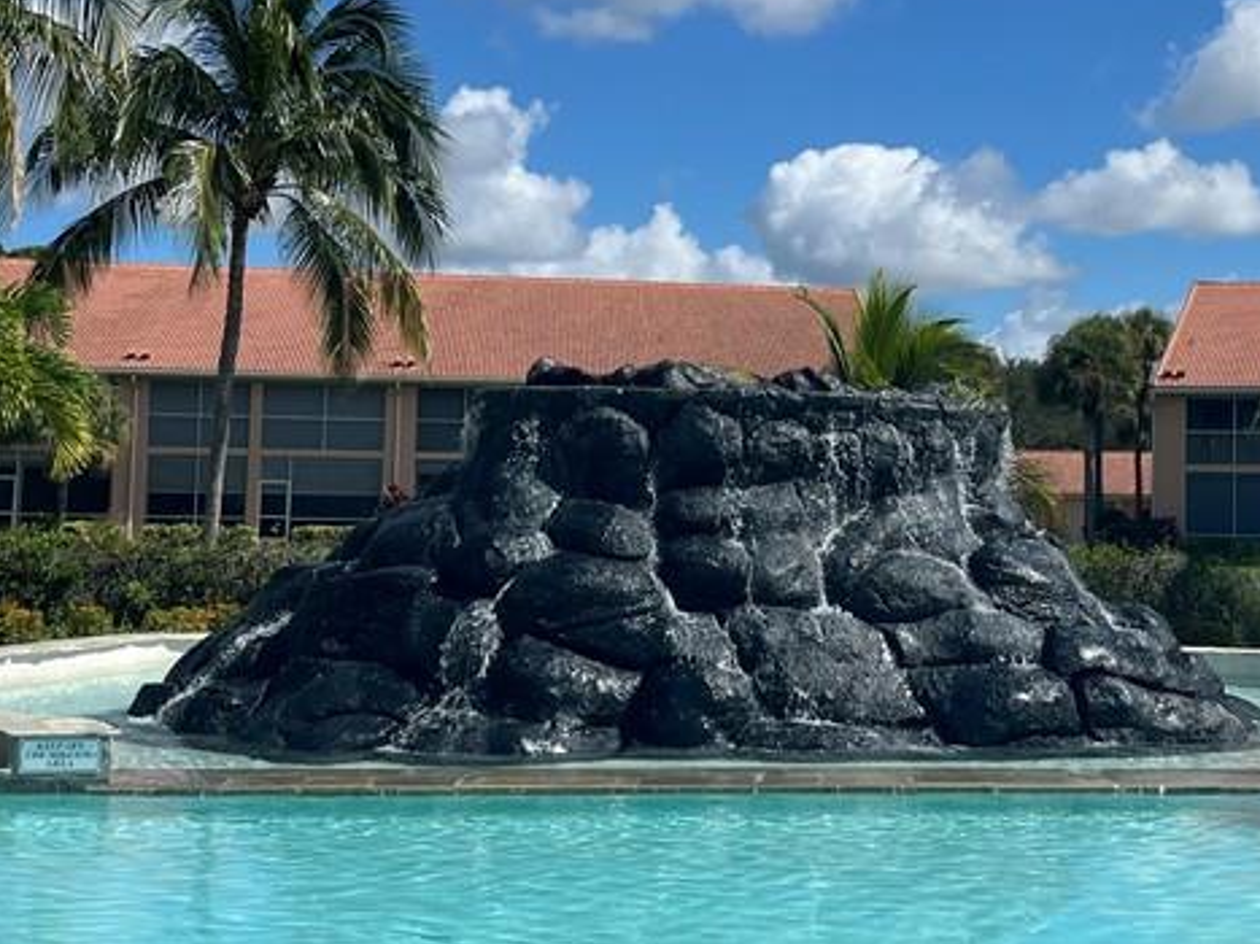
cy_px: 353
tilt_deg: +5.1
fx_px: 2074
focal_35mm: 57
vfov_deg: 25.6
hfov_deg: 33.3
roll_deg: -0.6
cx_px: 896
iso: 50
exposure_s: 1/6173
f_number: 1.6
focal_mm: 5.1
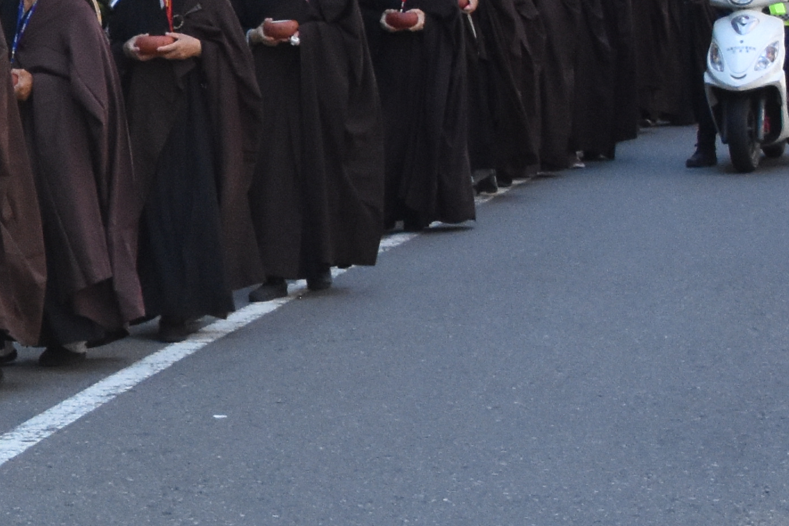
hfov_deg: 11.5
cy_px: -36
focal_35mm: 169
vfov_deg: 8.1
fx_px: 3703
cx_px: -475
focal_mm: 26
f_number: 11
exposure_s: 1/500
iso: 1600
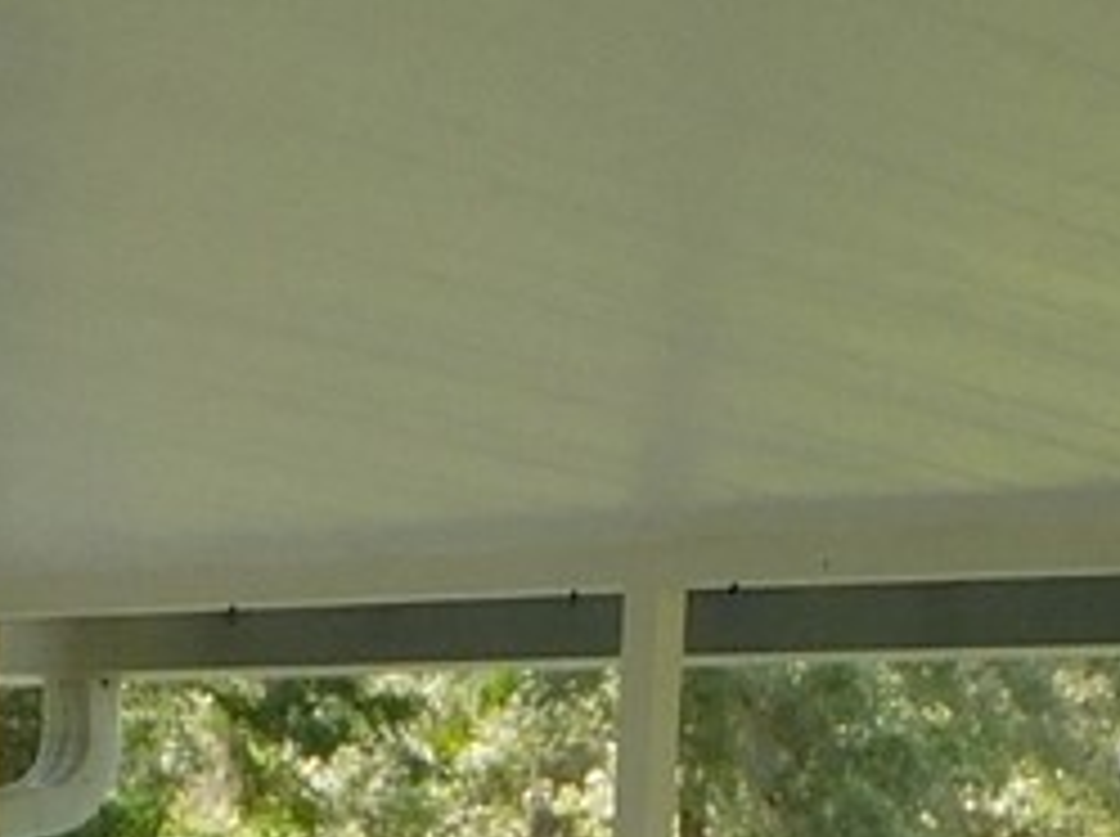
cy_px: 1760
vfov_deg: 9.3
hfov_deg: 13.3
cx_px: 301
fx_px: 4782
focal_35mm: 148
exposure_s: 1/125
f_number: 3
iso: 125
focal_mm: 4
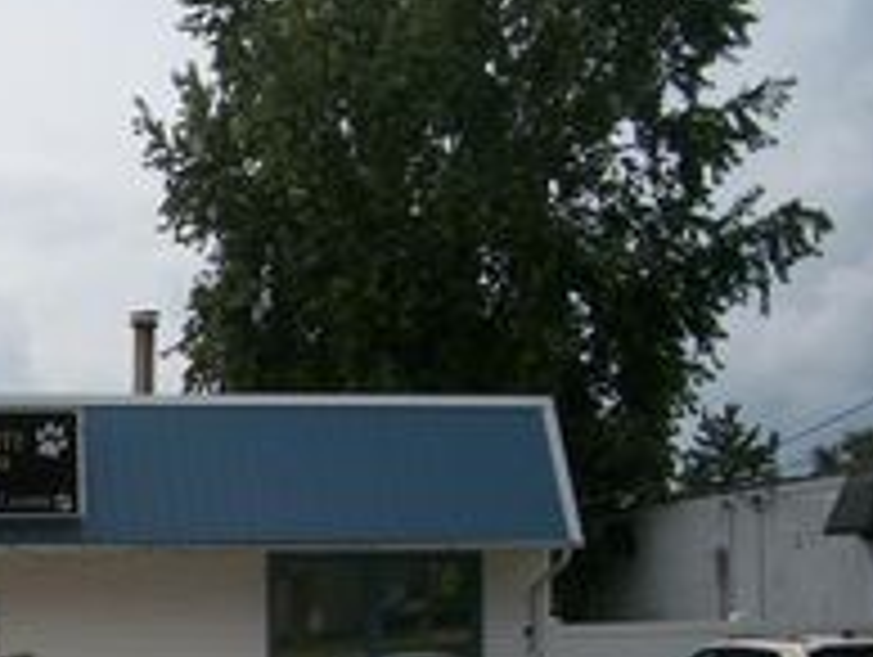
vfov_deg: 15.9
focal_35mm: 90
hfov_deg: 20.4
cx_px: -162
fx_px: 2273
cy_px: 745
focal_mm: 6.3
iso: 80
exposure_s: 1/640
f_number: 5.6
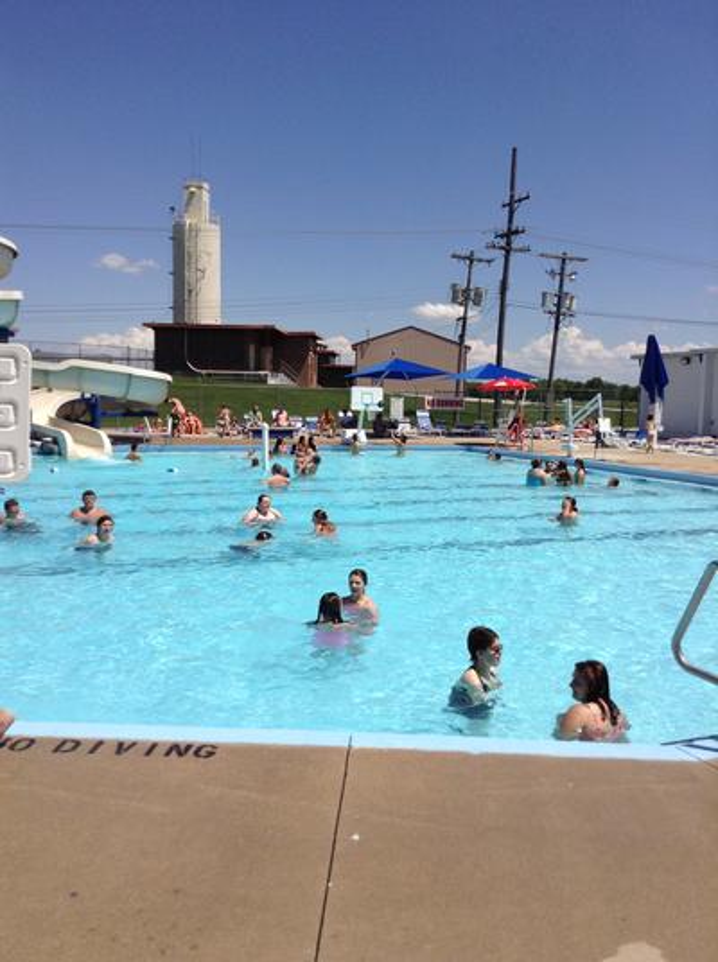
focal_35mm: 33
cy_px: 481
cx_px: 359
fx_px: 916
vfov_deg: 55.4
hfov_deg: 42.8
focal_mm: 3.3
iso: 32
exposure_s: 1/2519
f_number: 2.4
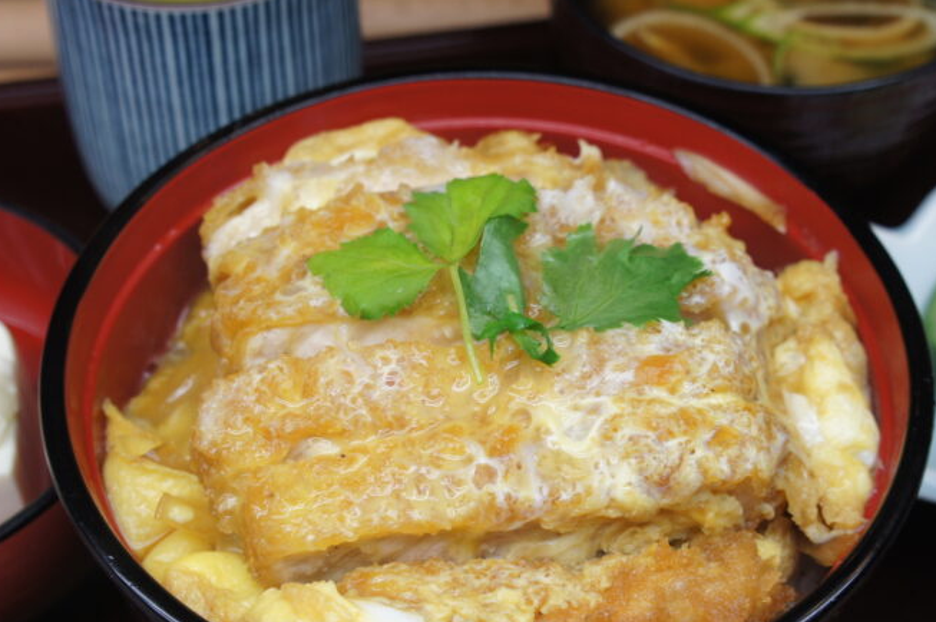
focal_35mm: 69
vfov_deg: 19.7
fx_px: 1790
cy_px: 394
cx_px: 474
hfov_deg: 29.3
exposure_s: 1/80
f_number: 5
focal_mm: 25
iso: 200
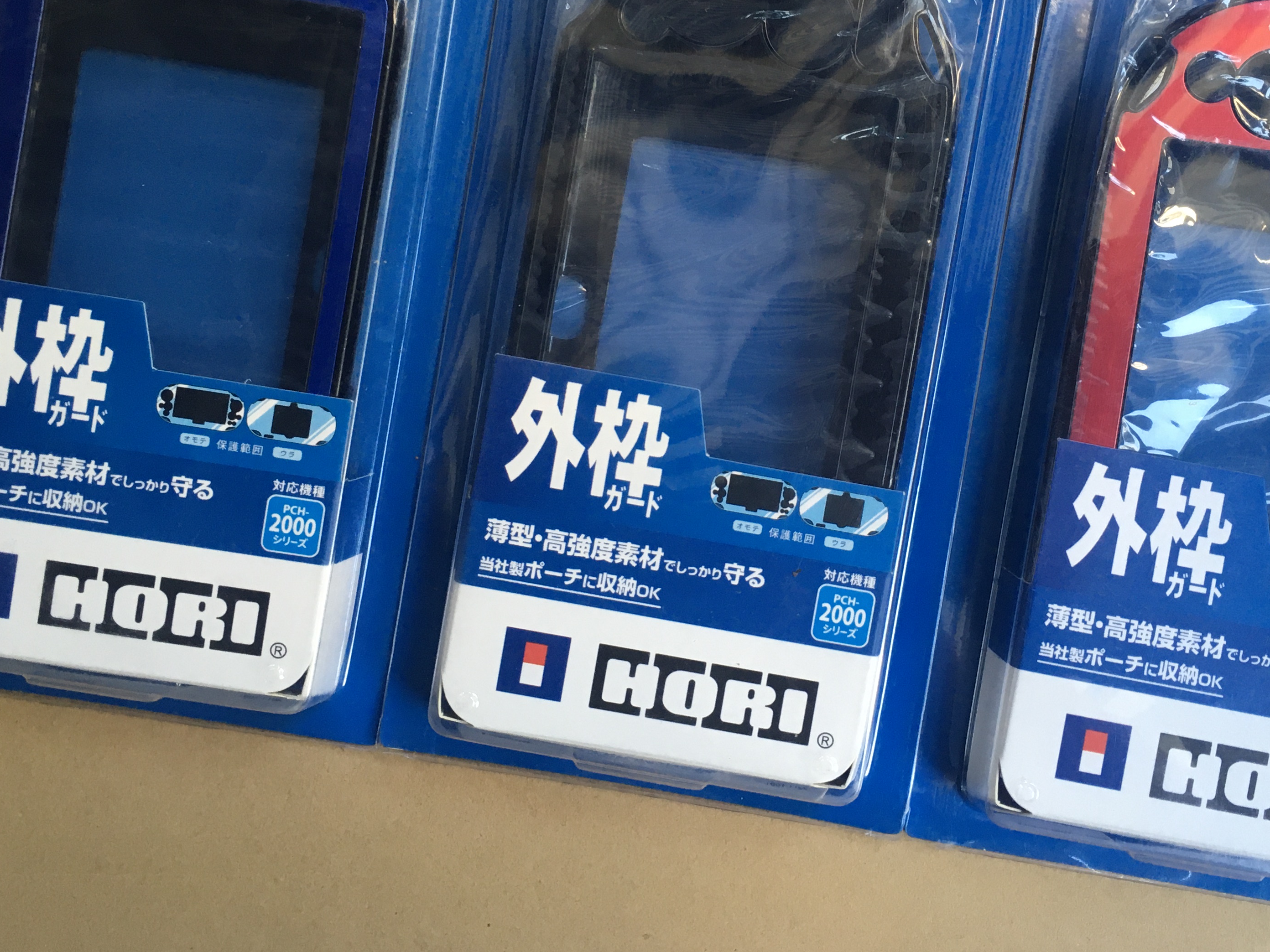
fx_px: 1541
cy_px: 301
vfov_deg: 34.0
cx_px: 732
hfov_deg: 44.7
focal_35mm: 42
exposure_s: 1/33
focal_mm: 4.15
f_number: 2.2
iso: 80
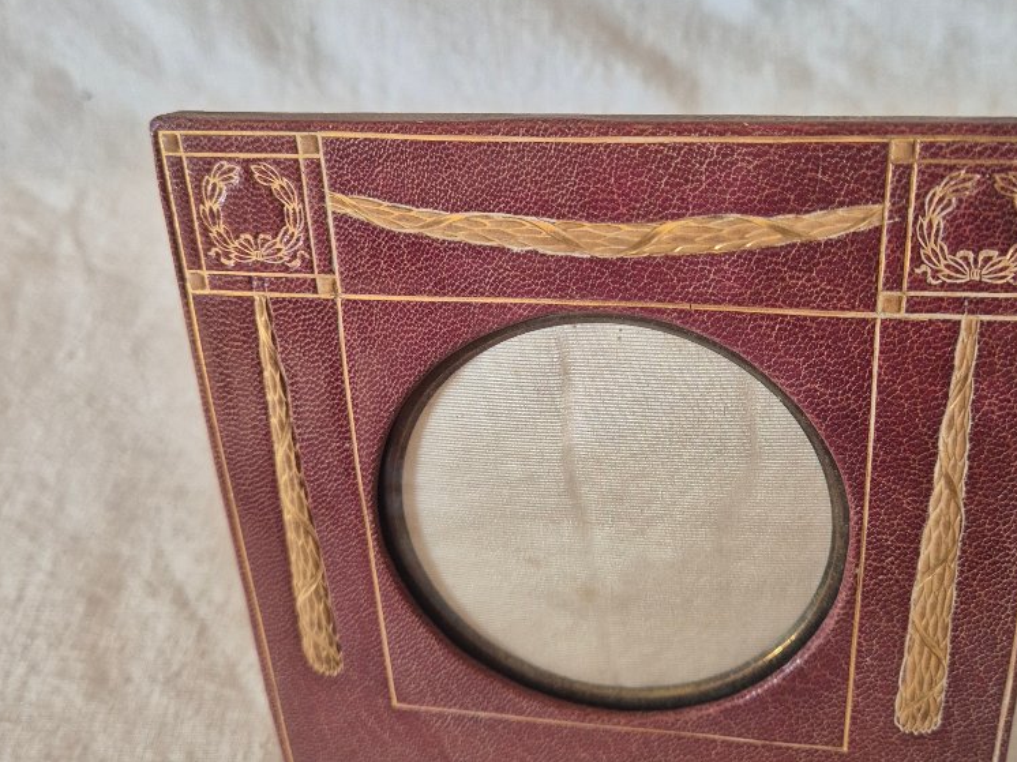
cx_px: 601
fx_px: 1087
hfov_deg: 49.9
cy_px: 384
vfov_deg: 38.6
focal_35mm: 37
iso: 200
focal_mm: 5.4
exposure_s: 1/180
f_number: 1.8
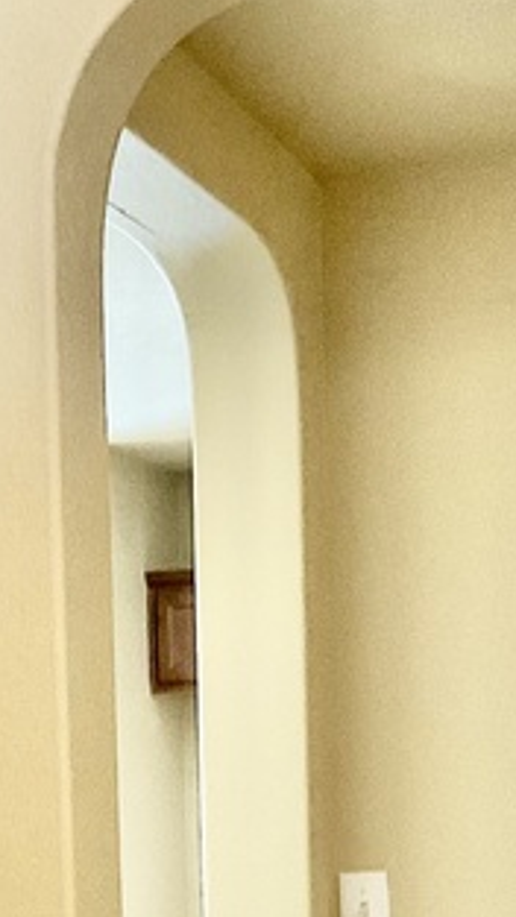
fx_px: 2652
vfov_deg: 18.9
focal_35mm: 109
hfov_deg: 10.8
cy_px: 1008
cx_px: -161
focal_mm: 3
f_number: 1.8
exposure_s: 1/60
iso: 160
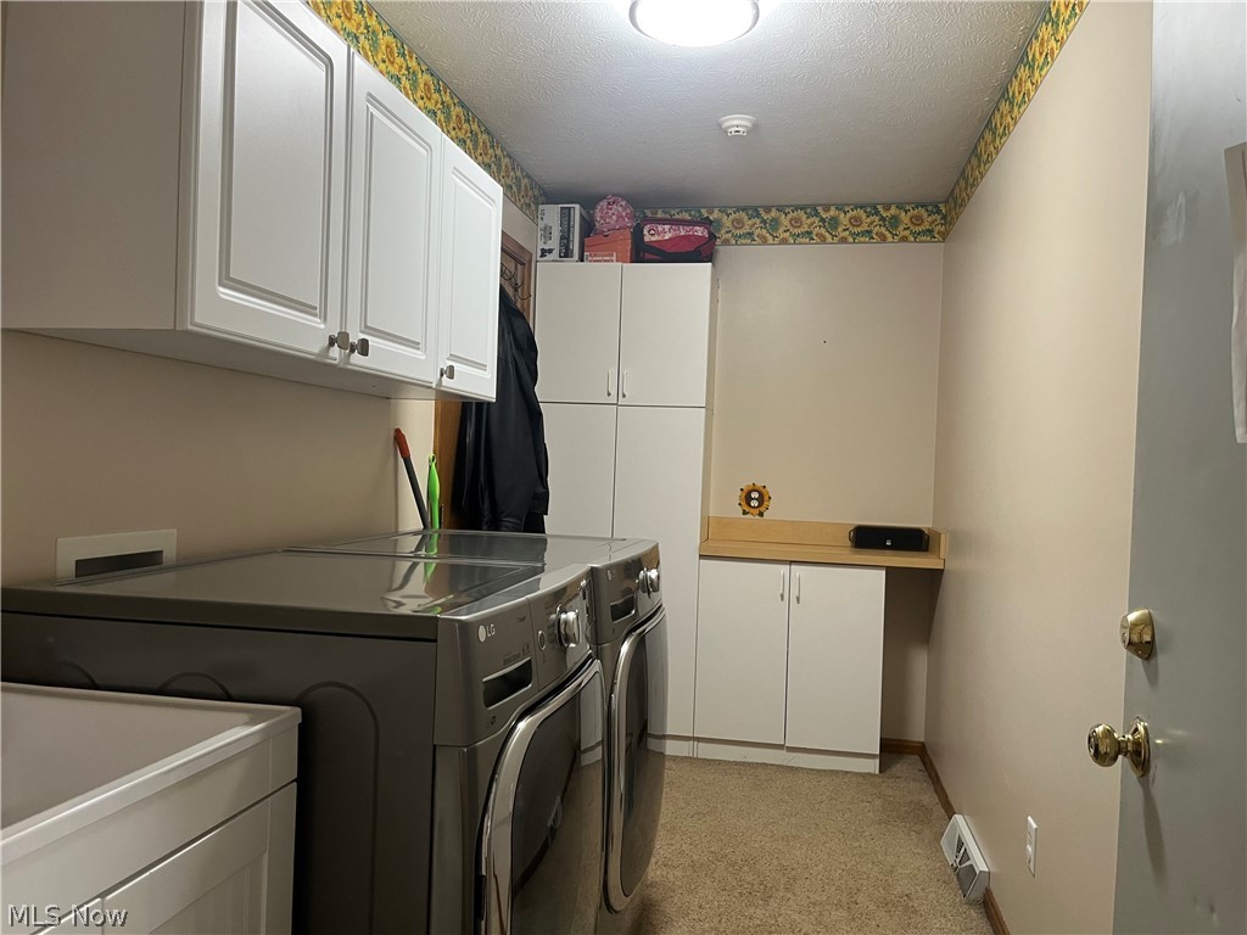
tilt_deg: -1.2
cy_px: 468
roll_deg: -1.9
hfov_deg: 67.3
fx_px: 937
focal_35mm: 26
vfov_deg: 53.1
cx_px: 624
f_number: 1.6
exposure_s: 1/60
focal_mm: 5.1
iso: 160
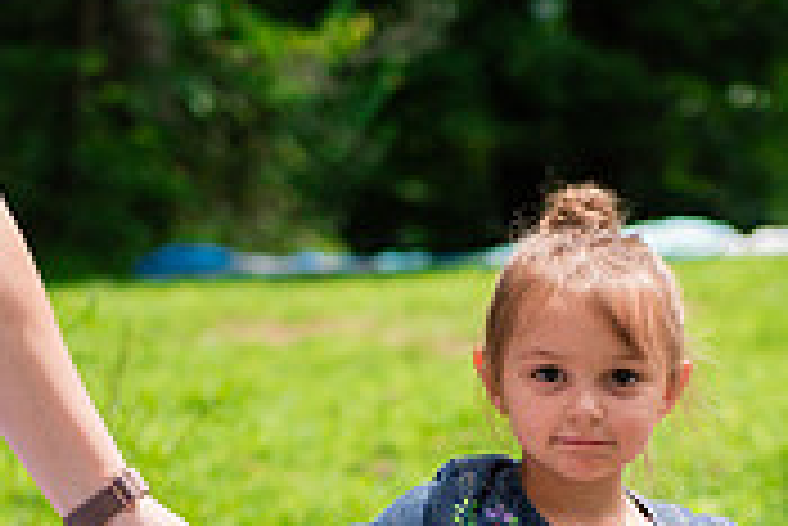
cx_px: 513
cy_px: 802
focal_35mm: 232
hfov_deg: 8.9
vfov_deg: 5.9
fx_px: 5082
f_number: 2.8
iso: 500
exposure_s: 1/4000
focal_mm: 70
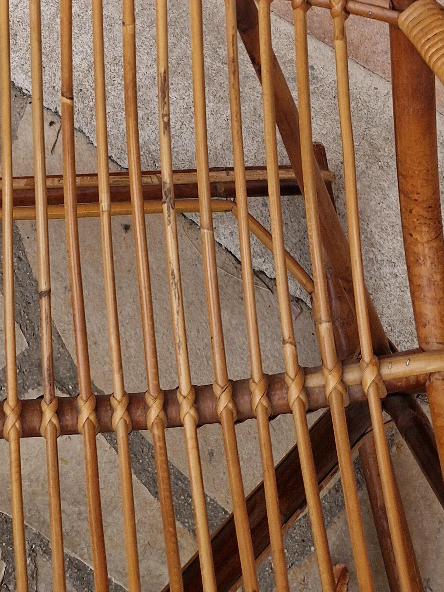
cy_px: -245
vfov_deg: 23.8
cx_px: 7
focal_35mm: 68
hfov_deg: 20.9
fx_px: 1163
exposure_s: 1/180
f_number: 1.8
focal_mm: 5.4
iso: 50
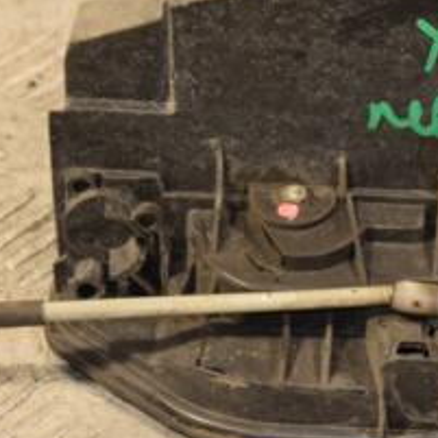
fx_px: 3378
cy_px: 98
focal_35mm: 236
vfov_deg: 7.4
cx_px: 445
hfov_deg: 7.4
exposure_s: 1/100
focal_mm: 62
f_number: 5.3
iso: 800
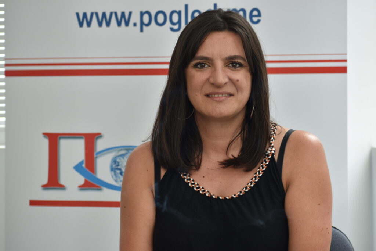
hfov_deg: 14.9
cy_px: 126
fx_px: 1441
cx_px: 188
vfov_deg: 9.9
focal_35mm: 138
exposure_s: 1/25
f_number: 4.8
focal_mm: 92
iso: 100
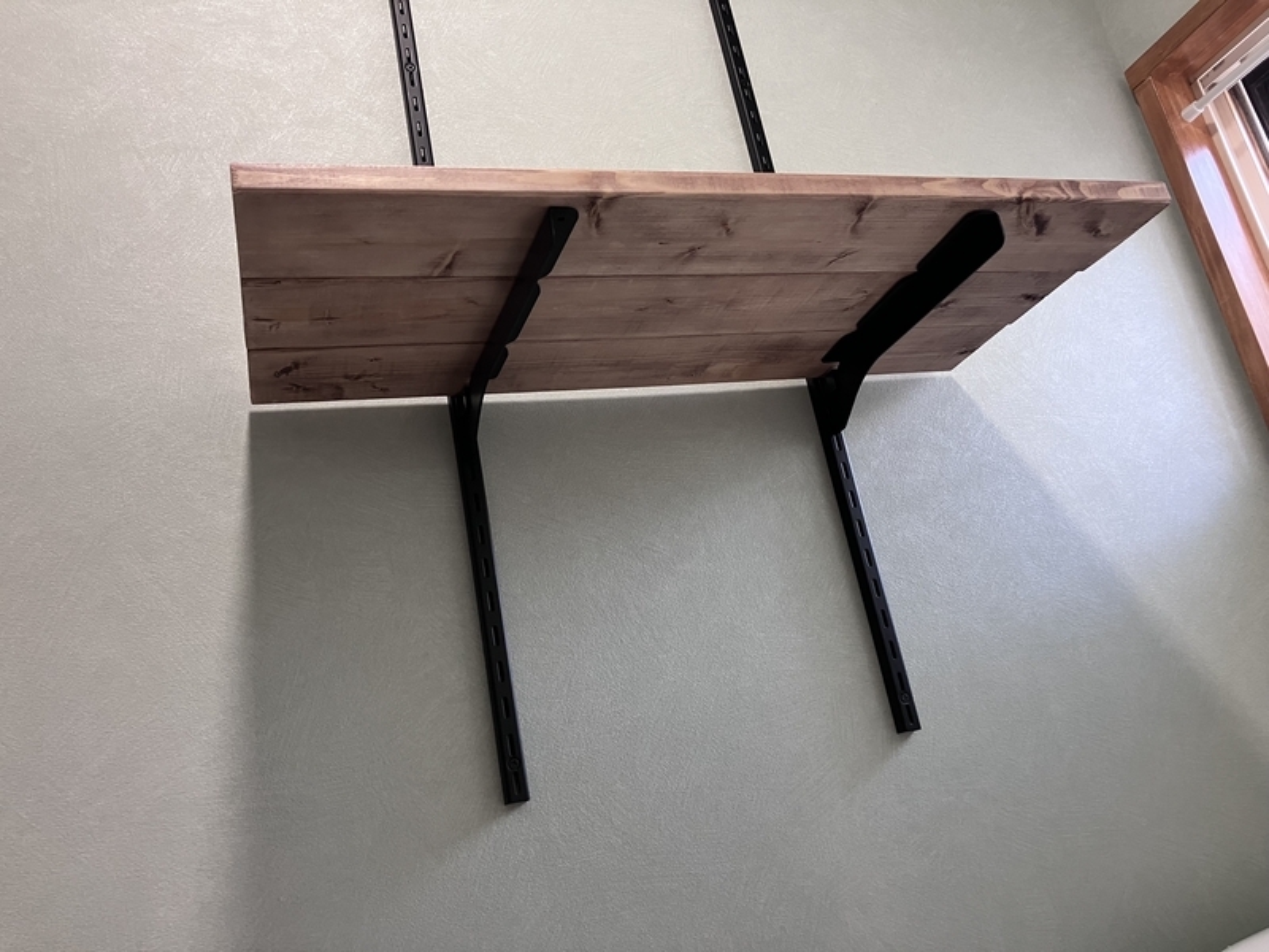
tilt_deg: +17.5
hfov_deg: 63.4
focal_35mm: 28
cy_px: 476
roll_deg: +11.7
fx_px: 1026
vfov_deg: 49.7
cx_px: 634
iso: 125
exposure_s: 1/60
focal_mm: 3.99
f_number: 1.8
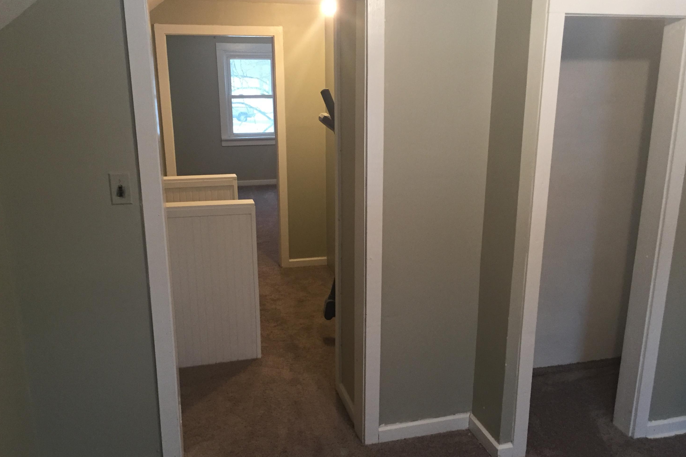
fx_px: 591
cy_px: 234
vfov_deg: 42.3
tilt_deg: -14.5
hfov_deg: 60.3
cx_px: 344
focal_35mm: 31
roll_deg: +1.1
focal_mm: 4.15
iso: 160
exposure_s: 1/30
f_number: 2.2
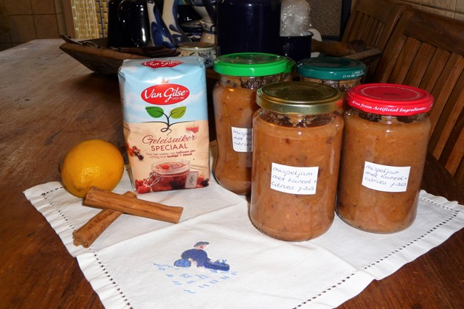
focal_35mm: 36
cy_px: 162
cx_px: 232
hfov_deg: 53.1
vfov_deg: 36.8
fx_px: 464
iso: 100
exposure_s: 1/30
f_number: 3.6
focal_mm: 5.6
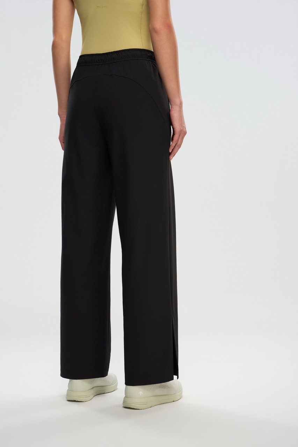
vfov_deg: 28.8
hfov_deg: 19.5
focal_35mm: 70
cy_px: 224
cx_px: 149
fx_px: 869
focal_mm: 70
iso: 200
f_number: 9
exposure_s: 1/400
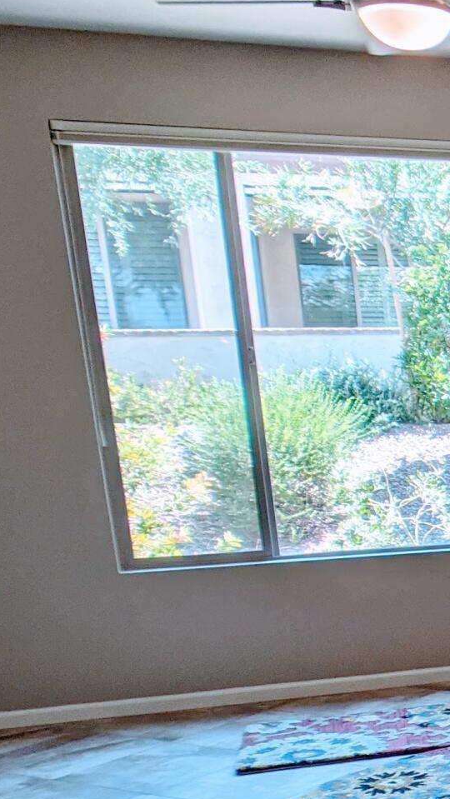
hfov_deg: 11.8
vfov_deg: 22.8
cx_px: 900
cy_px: 653
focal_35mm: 92
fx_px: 1950
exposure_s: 1/173
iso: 43
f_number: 1.73
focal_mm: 4.38
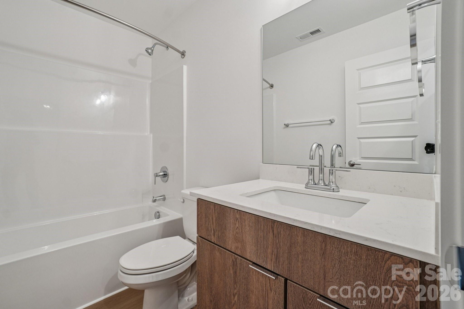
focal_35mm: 15
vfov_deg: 77.3
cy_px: 154
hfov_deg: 100.4
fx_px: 193
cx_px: 232
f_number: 8
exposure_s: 1/15
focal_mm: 10
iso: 400
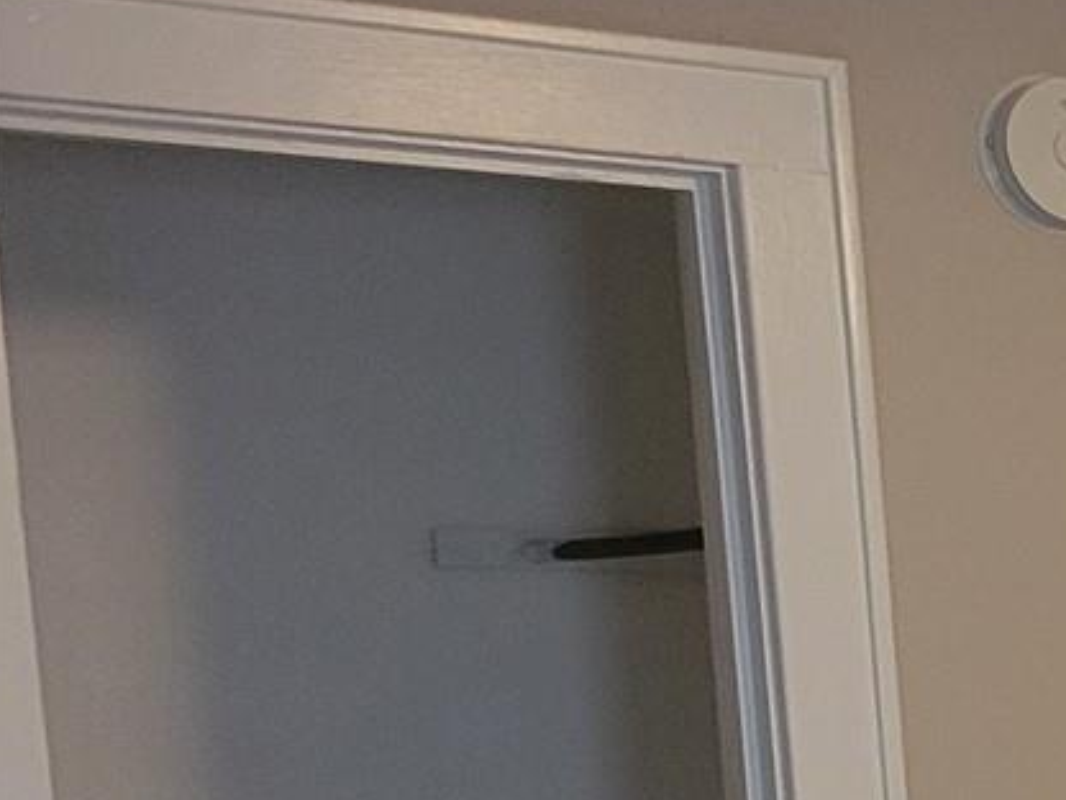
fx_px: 3942
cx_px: 2611
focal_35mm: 128
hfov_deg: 12.1
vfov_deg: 11.1
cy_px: 1238
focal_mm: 5.4
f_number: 1.8
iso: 320
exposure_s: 1/40
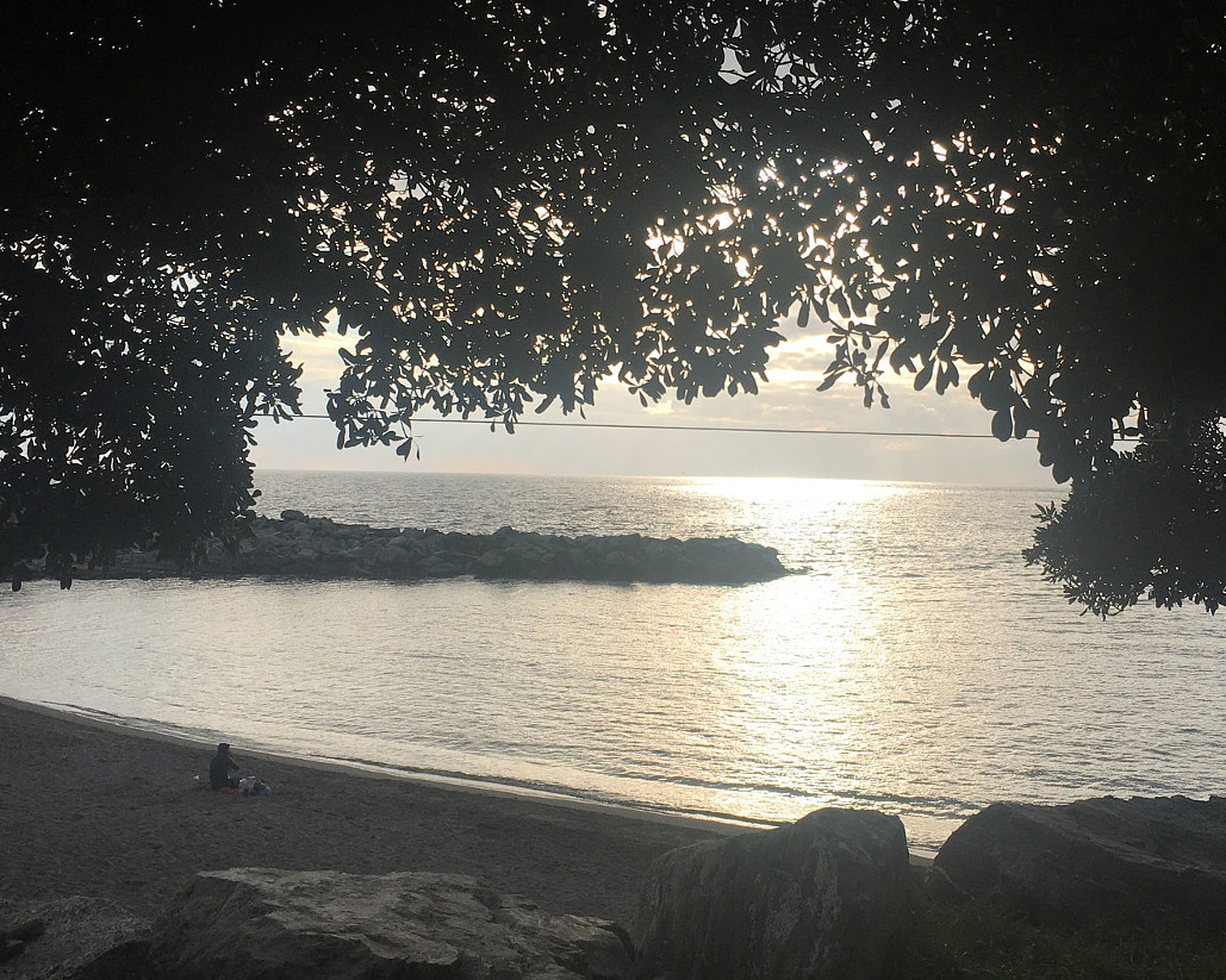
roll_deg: -1.3
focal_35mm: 44
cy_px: 464
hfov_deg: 41.9
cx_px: 714
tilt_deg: +0.6
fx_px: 1596
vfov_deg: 34.1
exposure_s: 1/2198
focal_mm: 4.15
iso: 25
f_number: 2.2
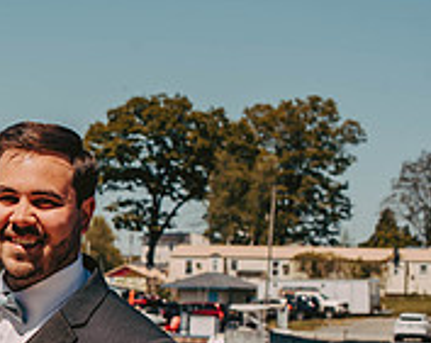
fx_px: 1961
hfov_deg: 12.0
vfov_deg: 10.0
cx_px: -219
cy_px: 313
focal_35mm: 154
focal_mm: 50
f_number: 6.3
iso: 125
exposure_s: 1/500
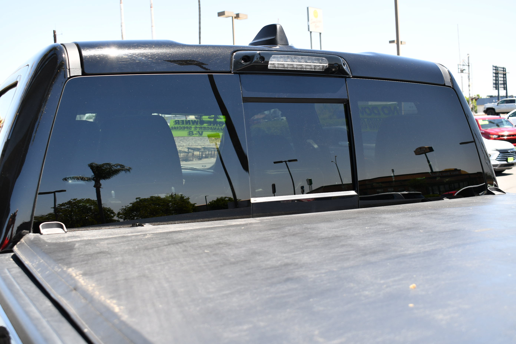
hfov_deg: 45.4
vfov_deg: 31.2
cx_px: 258
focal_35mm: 43
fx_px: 616
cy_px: 172
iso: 200
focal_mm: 29
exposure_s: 1/250
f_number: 7.1
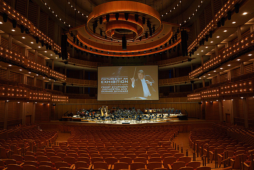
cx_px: 127
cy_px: 85
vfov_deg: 52.1
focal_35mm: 25
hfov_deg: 72.5
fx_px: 173
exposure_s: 1/200
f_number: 5.6
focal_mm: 24
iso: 2500
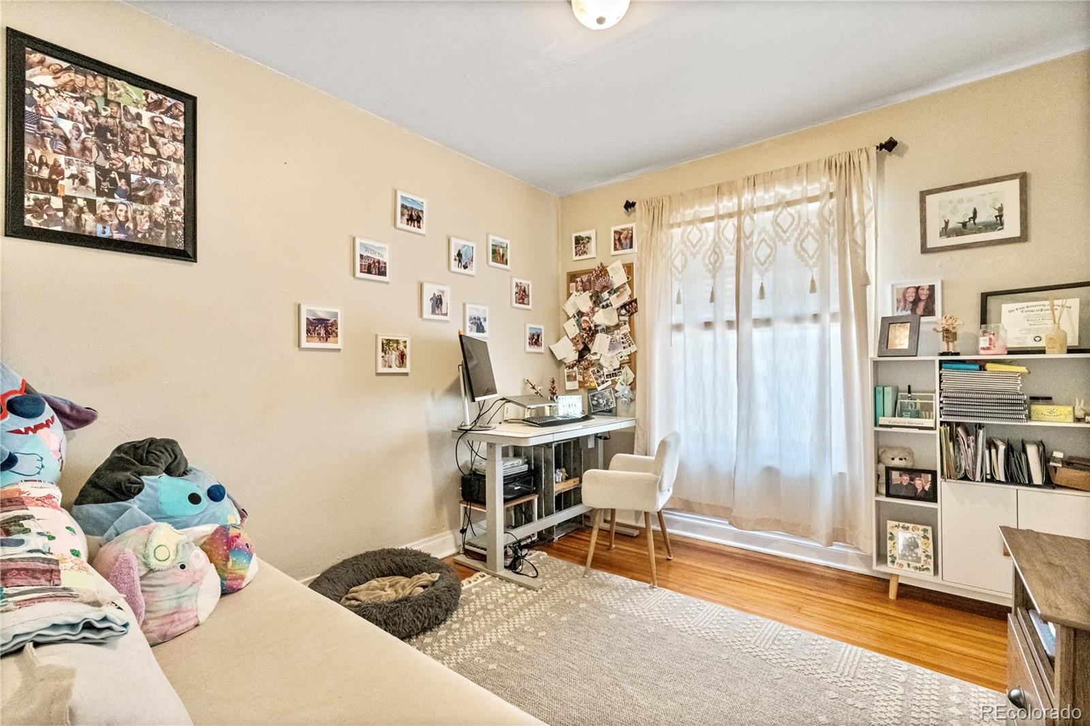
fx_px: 484
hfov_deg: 96.8
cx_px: 545
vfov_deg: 73.7
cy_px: 363
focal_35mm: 16
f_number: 9
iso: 6400
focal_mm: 16
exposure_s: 1/25
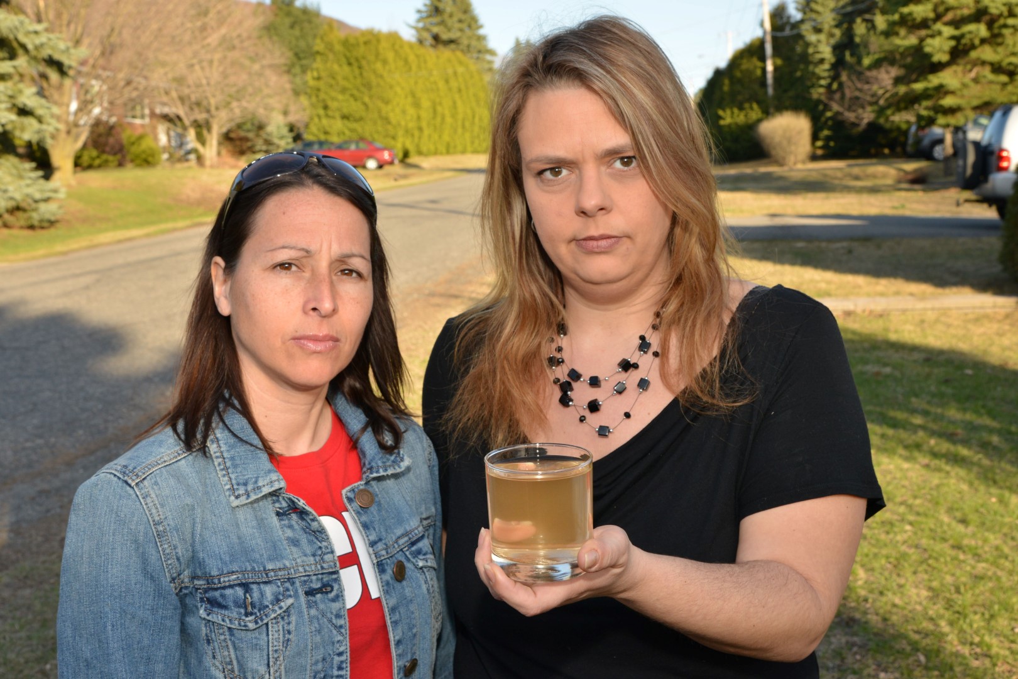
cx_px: 509
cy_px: 340
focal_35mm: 44
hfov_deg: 44.5
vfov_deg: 30.5
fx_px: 1244
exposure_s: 1/250
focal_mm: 44
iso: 640
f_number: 11
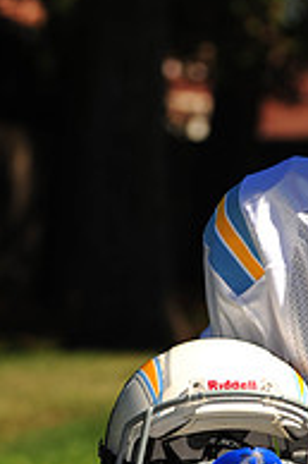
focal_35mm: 346
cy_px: 505
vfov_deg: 5.9
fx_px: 4448
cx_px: 382
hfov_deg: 4.0
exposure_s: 1/1000
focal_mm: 116
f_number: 5
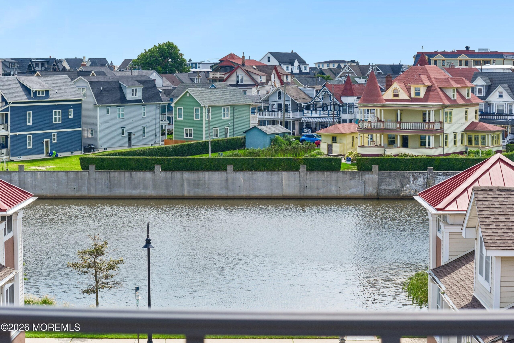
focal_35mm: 84
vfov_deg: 16.3
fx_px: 1199
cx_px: 257
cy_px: 172
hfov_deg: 24.2
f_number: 5.6
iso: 160
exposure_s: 1/600
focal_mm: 56
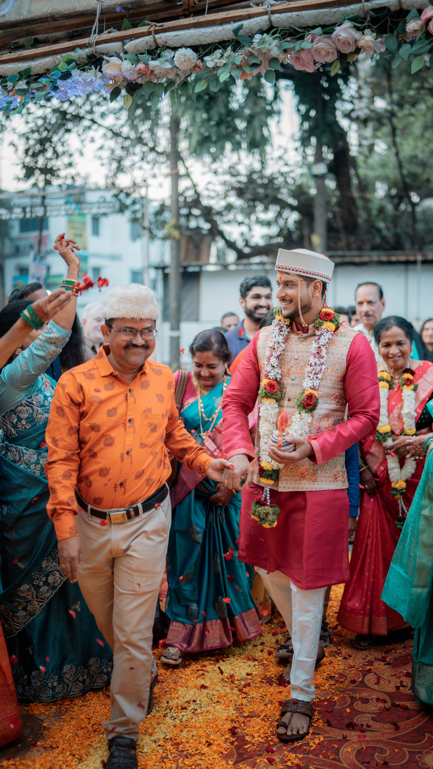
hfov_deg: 31.9
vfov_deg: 54.0
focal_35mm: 37
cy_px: 384
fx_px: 755
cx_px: 247
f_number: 1.4
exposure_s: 1/400
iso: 320
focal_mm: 35
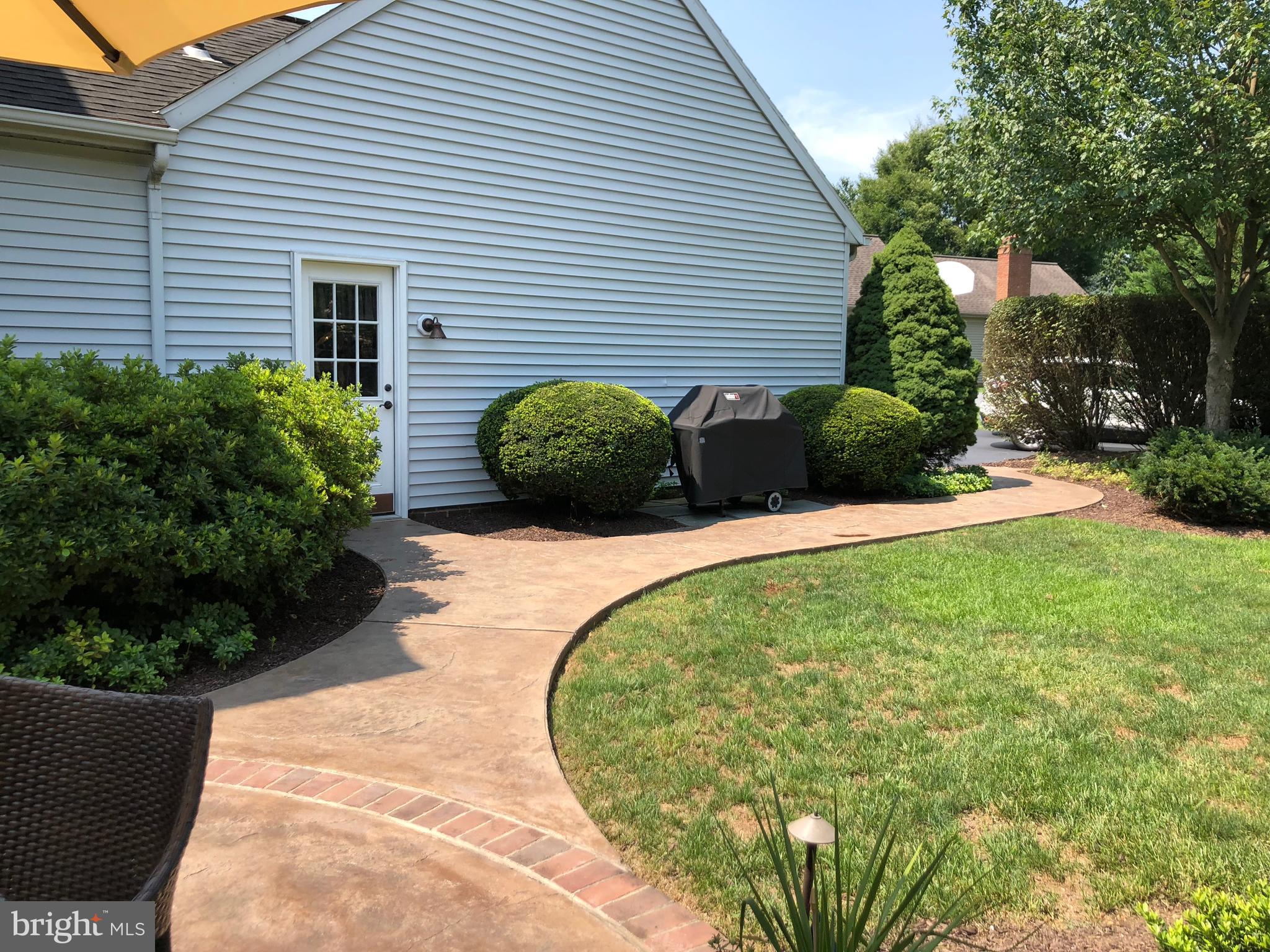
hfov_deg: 63.4
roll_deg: -0.1
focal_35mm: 28
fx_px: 1027
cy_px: 476
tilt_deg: -6.6
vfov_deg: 49.7
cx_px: 635
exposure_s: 1/762
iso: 20
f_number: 1.8
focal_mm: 3.99
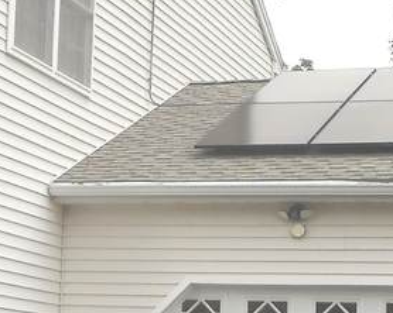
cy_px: 302
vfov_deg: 11.3
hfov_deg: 14.1
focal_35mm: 135
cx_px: 16
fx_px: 1569
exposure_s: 1/125
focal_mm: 5.3
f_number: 3.8
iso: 80
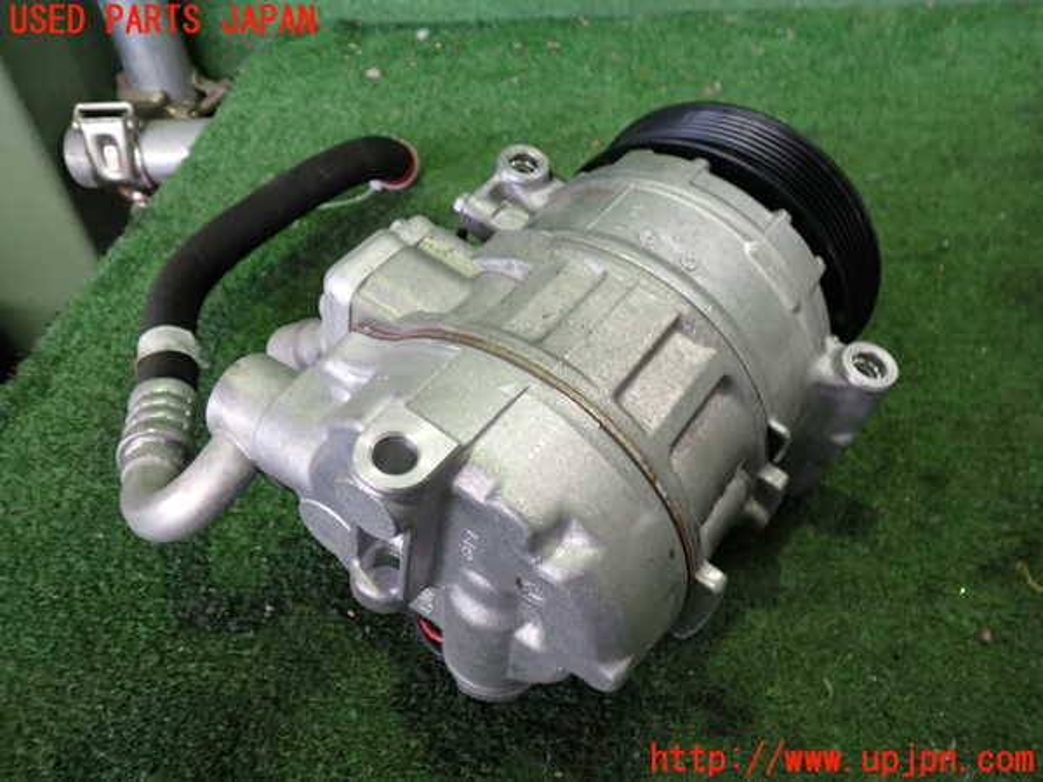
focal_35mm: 30
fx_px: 904
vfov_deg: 46.8
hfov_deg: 60.0
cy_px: 391
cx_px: 522
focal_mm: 5.4
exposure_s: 1/30
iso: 250
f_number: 2.3
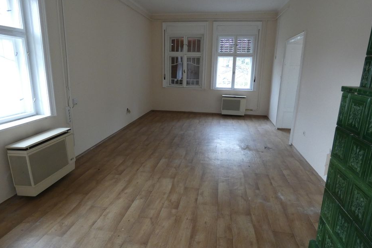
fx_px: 227
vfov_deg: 57.2
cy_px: 126
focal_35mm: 22
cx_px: 182
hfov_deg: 78.6
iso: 250
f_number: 2.8
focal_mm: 3.6
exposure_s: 1/60
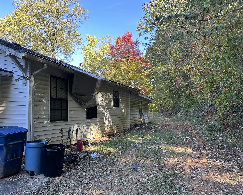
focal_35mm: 26
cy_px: 100
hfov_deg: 66.0
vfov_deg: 54.9
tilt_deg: +2.6
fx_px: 187
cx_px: 120
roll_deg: -0.5
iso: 80
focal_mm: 6.86
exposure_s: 1/283
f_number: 1.78
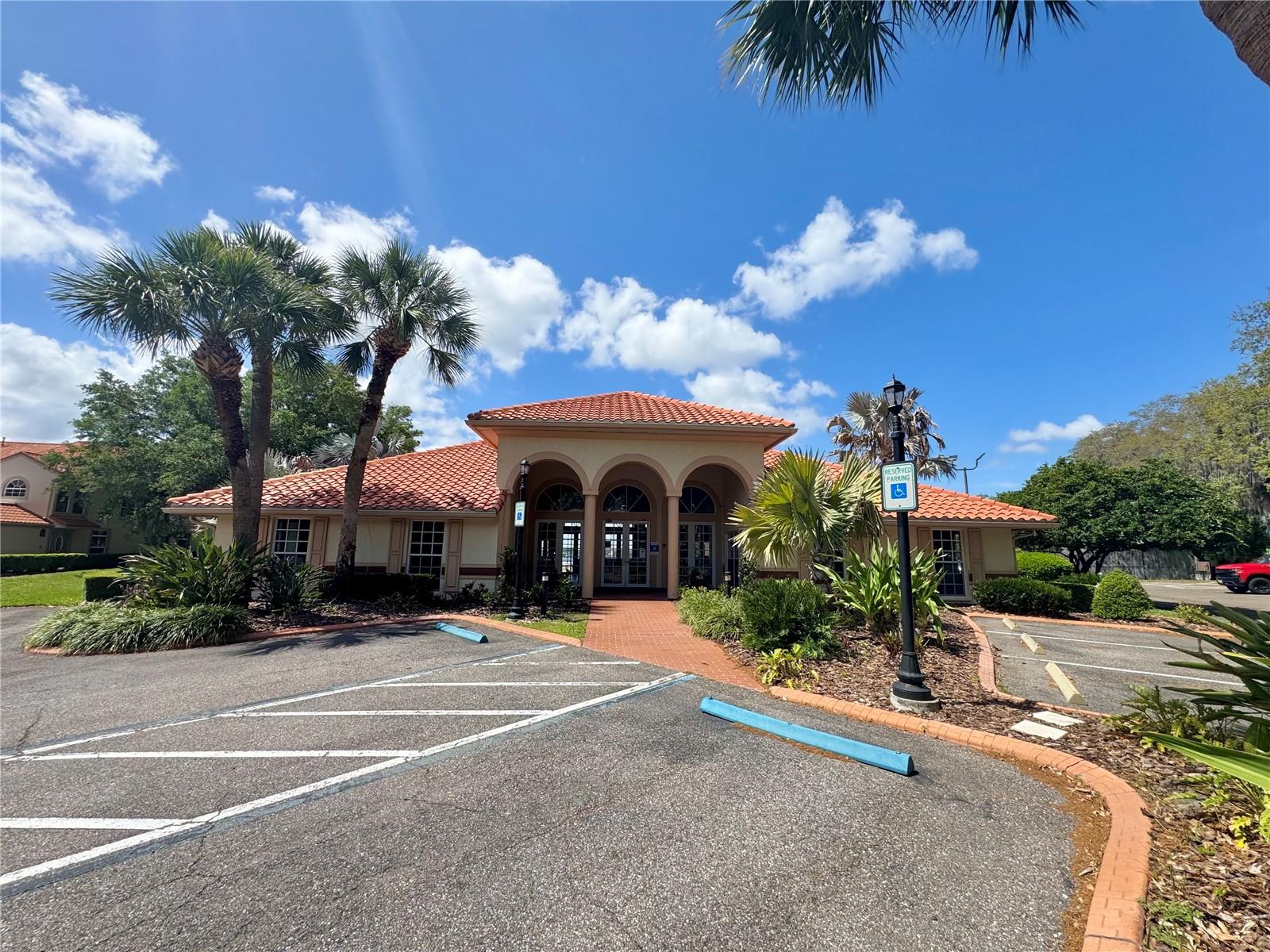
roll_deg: -0.4
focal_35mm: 14
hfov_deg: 102.1
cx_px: 635
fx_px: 514
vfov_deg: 85.7
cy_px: 476
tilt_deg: +6.7
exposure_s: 1/1927
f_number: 2.2
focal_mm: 2.22
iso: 50
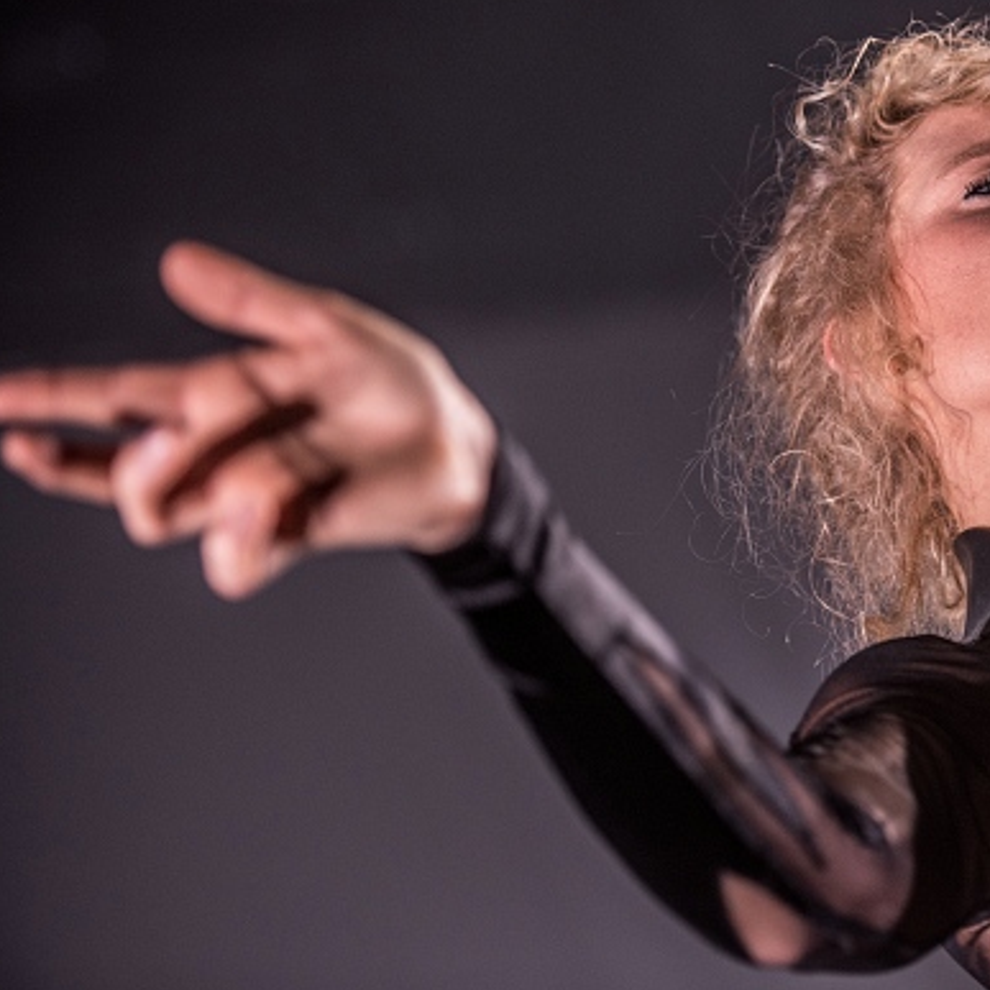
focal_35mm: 174
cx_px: 913
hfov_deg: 10.0
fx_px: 5630
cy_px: 388
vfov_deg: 10.0
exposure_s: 1/80
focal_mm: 110
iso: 800
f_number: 2.8
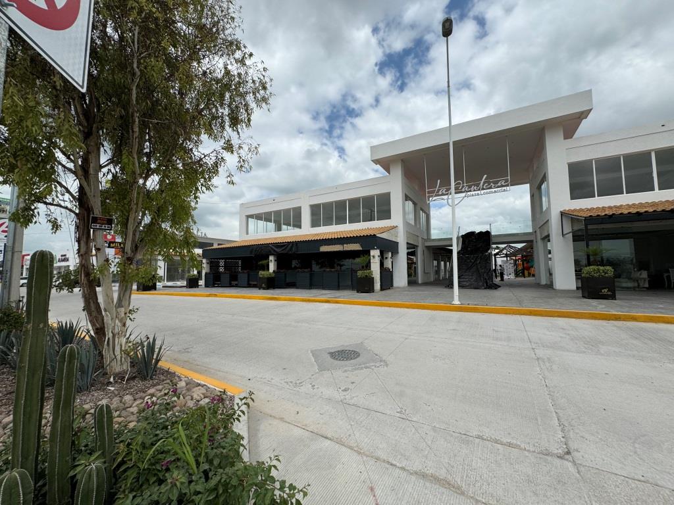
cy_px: 252
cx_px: 337
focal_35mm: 14
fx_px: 273
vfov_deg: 85.7
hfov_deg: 102.1
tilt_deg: +4.8
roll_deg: +1.1
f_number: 2.2
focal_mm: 2.22
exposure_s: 1/3106
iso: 50
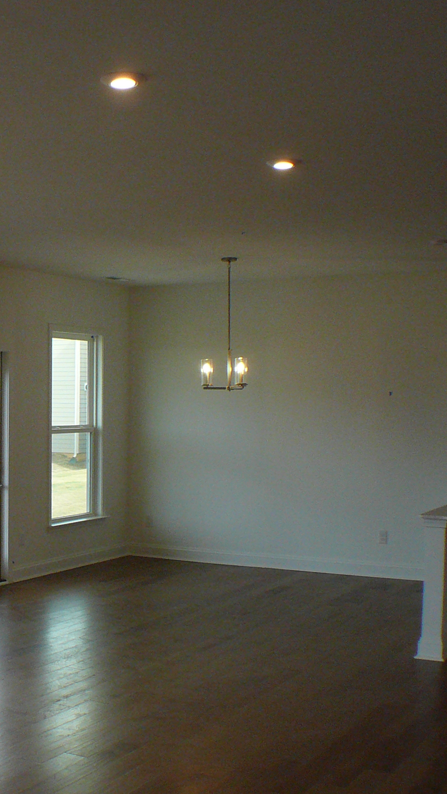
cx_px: 52
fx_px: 1454
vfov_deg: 30.6
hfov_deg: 17.3
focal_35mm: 69
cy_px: 400
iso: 200
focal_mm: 7
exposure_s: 1/160
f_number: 3.3
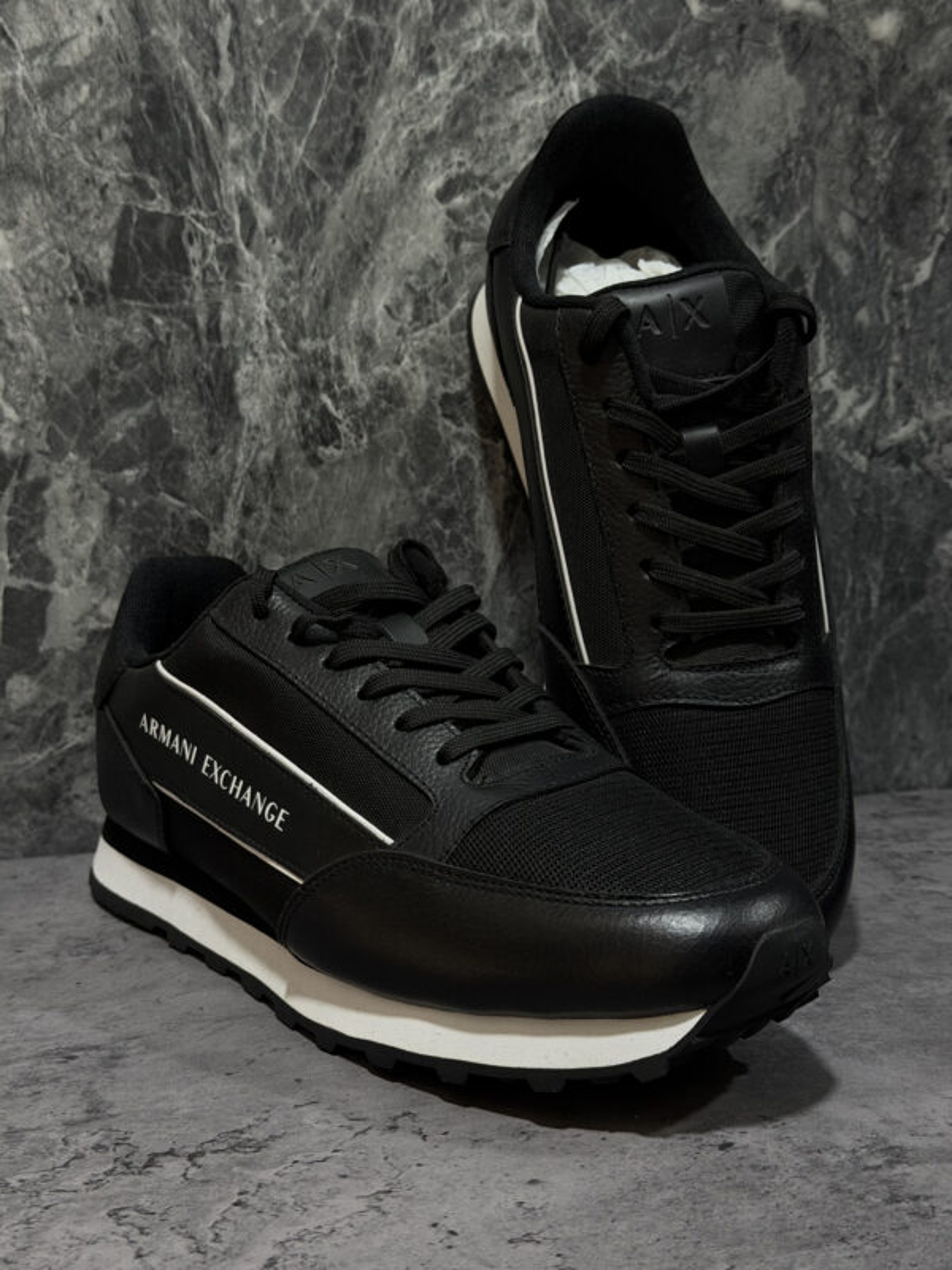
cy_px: 635
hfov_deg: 30.3
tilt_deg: -9.5
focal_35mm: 48
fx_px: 1760
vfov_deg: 39.7
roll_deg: -1.0
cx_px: 476
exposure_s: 1/40
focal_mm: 6.76
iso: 320
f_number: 1.78
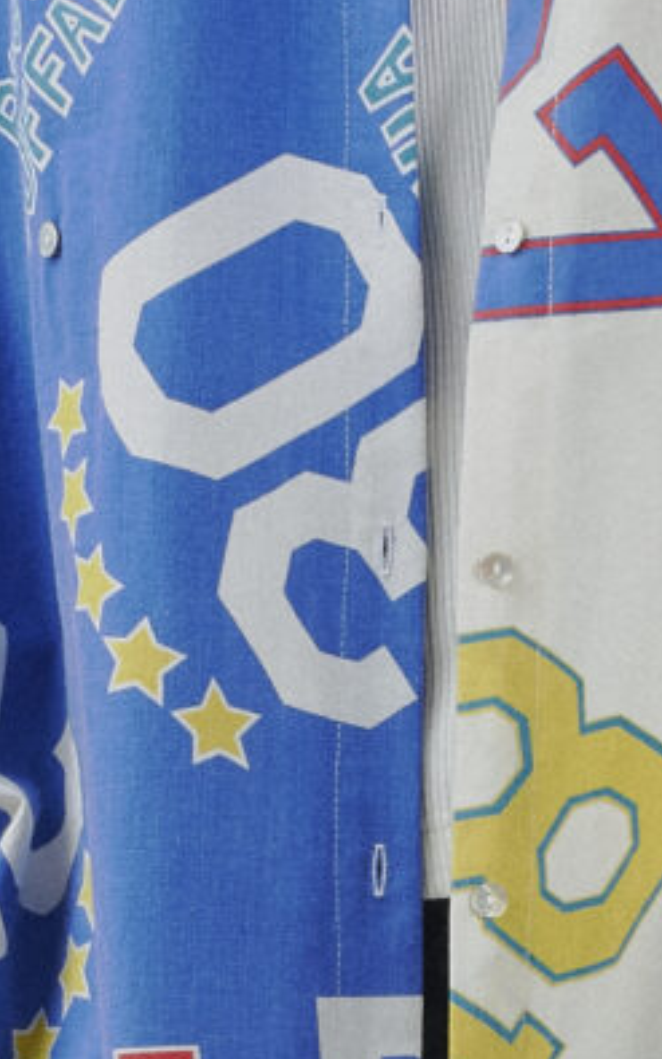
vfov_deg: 5.5
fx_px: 11052
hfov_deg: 3.4
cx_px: 444
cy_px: 1201
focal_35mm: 383
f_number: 11
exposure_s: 1/125
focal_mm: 58
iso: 200
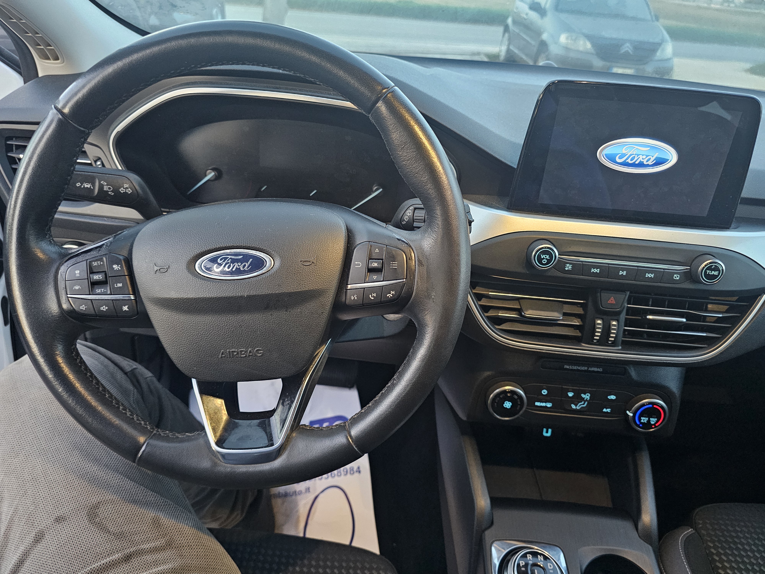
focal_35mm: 23
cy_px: 287
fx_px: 508
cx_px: 382
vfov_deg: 58.9
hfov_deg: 73.9
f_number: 1.7
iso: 800
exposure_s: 1/25
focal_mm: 6.3
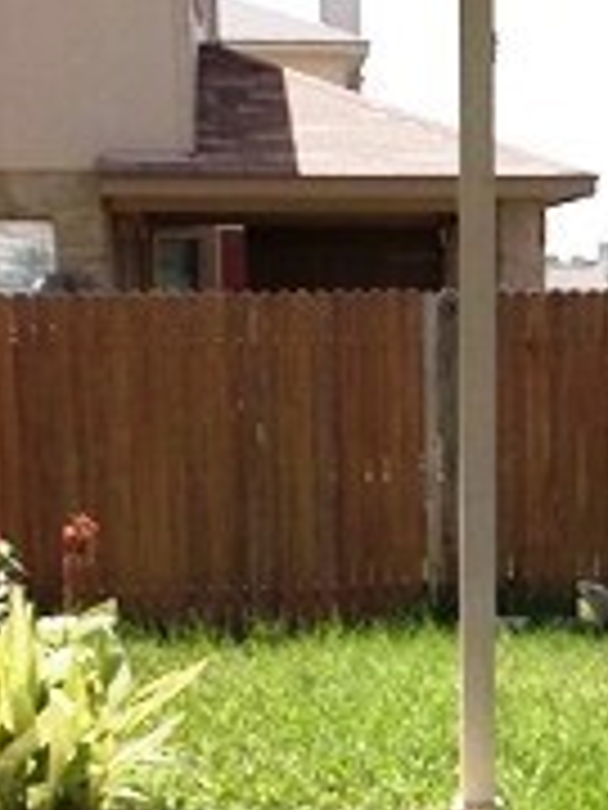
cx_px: 495
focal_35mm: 82
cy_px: 711
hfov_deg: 17.8
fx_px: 1920
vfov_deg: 23.3
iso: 80
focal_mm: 5.9
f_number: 8
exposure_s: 1/100
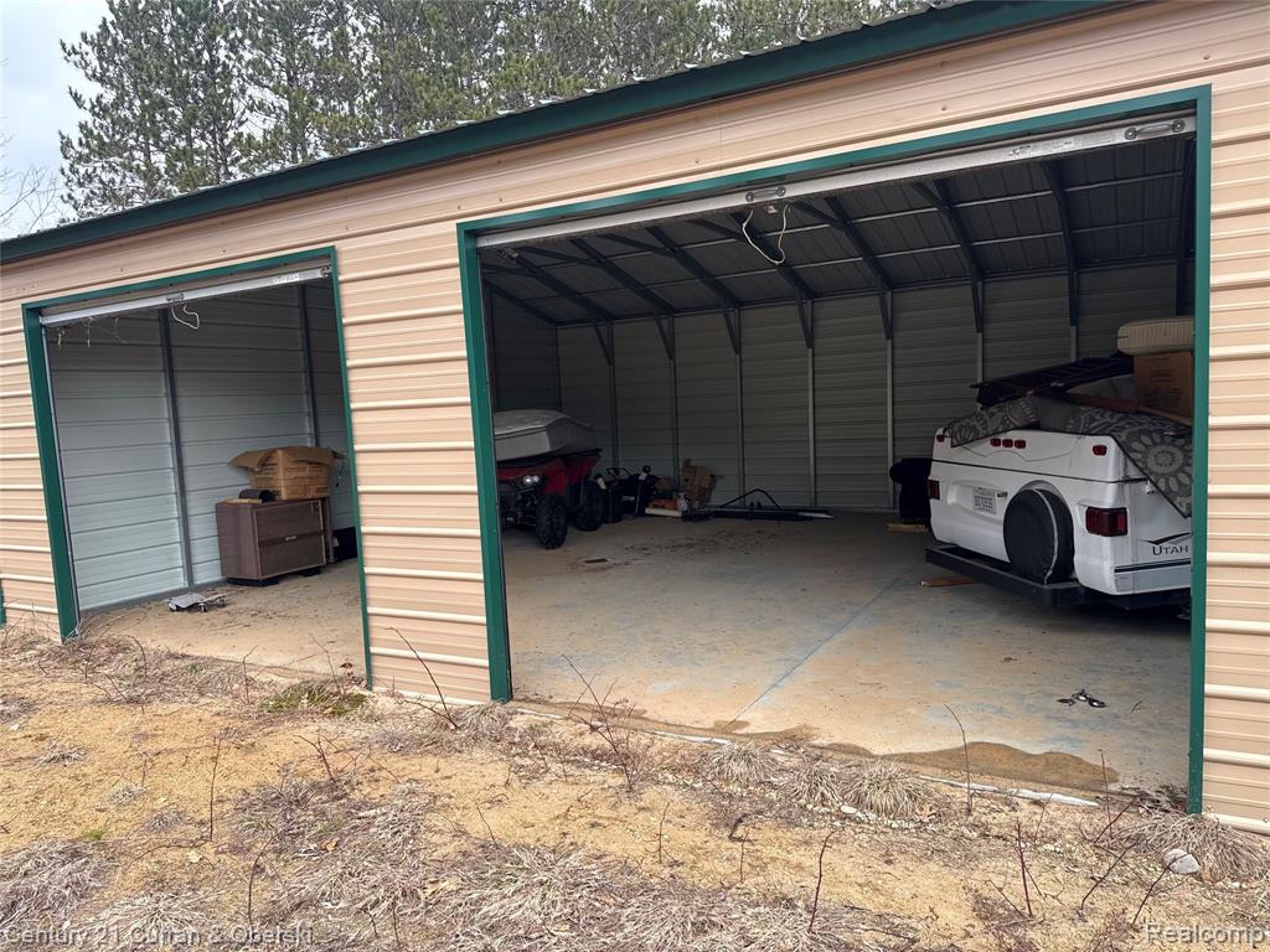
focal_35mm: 24
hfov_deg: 71.6
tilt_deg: -5.0
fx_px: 881
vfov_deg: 56.8
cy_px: 476
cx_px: 635
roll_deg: +4.1
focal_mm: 6.76
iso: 80
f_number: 1.78
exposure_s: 1/524
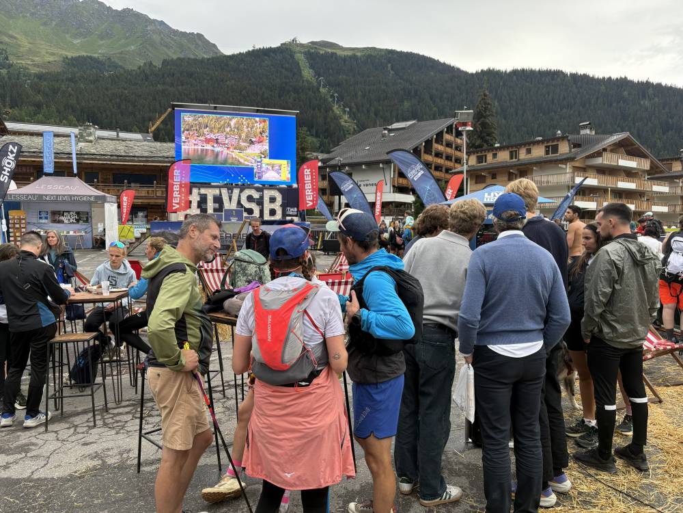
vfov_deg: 53.1
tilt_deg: -3.6
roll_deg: +0.5
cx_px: 342
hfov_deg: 67.3
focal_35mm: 26
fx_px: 513
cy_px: 256
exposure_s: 1/300
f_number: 1.6
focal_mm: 5.96
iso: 64
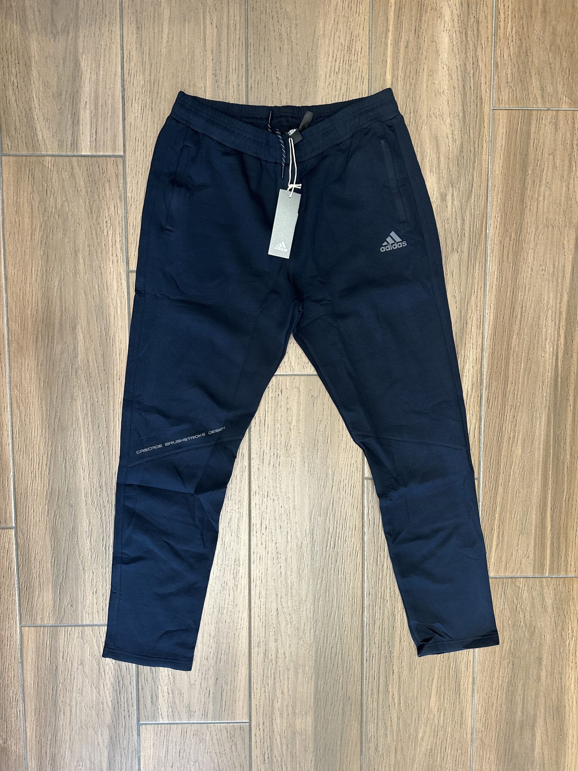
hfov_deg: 56.8
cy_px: 386
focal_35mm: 24
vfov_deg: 71.6
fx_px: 534
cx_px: 289
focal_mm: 6.86
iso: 160
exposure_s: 1/50
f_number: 1.78
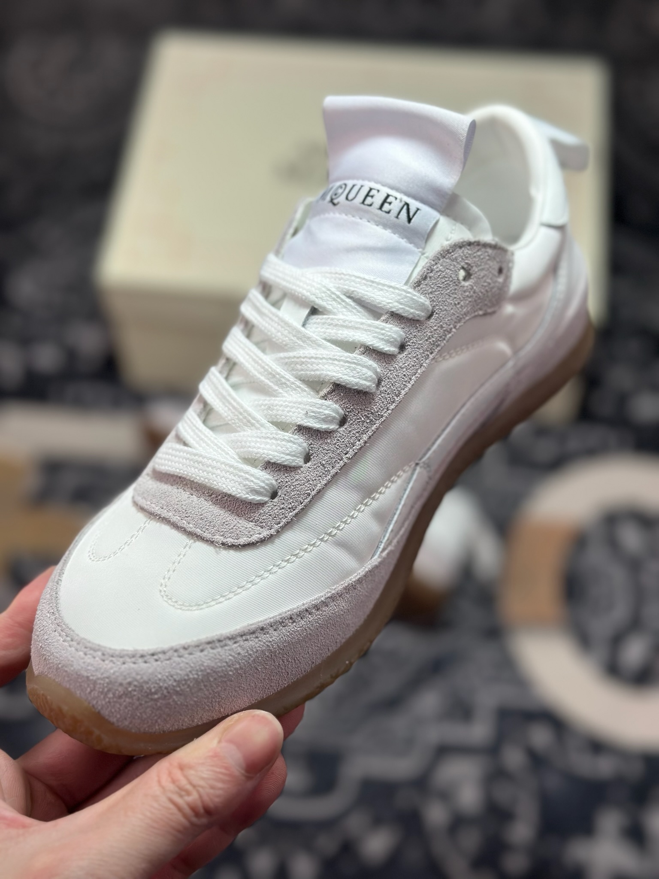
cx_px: 330
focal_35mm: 48
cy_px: 440
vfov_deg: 39.7
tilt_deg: -57.0
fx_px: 1218
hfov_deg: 30.3
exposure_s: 1/1783
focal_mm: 6.86
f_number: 1.78
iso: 80
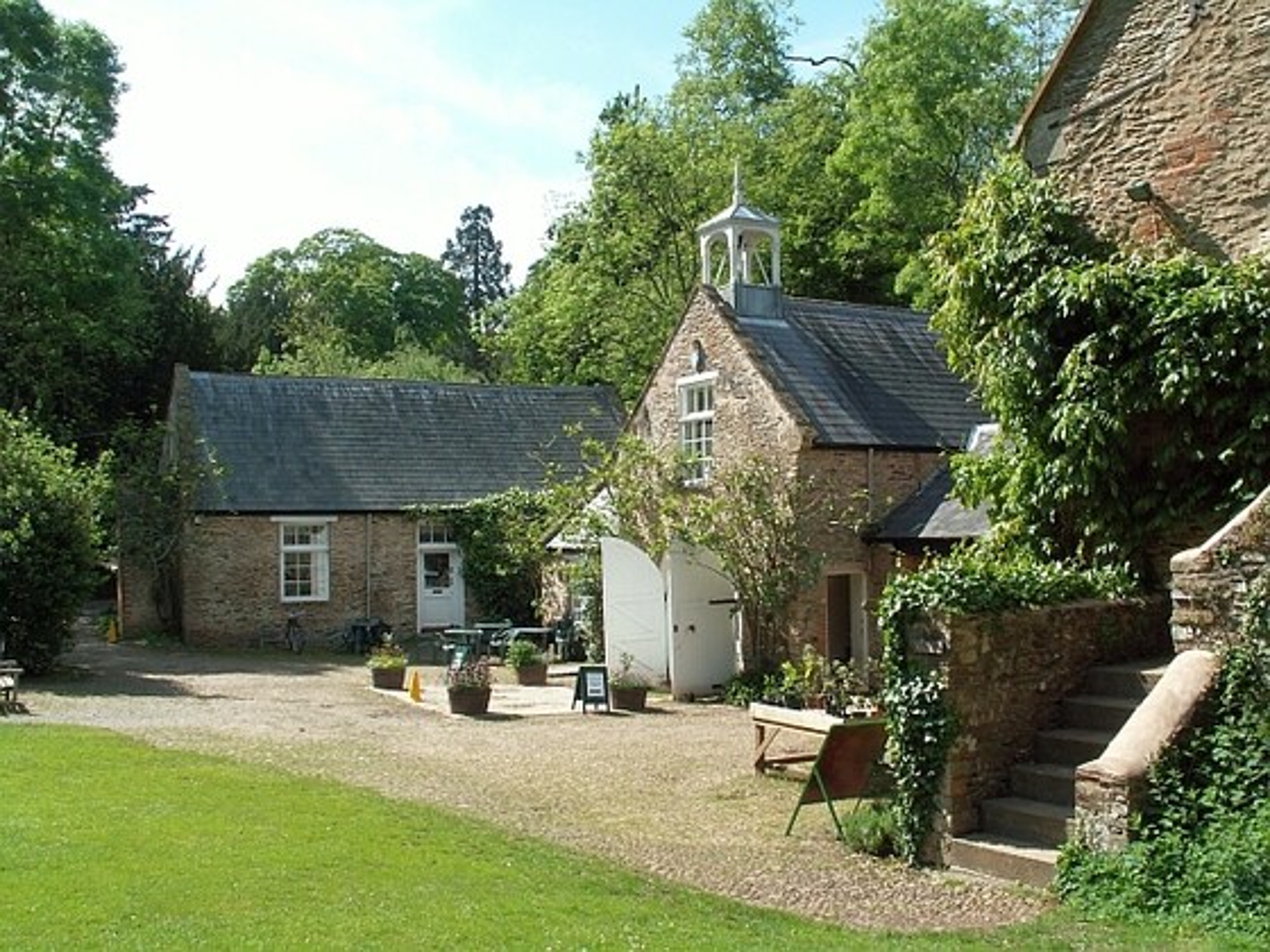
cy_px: 476
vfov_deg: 40.7
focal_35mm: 35
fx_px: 1284
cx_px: 635
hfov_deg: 52.6
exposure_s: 1/100
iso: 50
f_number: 8
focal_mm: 5.86
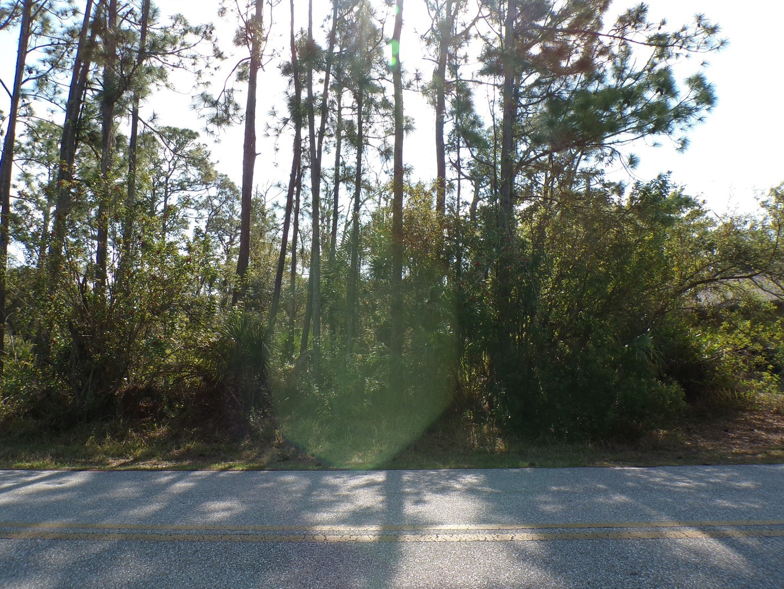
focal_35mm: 27
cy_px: 280
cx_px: 398
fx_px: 612
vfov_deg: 51.3
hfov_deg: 65.3
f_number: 4.4
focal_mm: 4.3
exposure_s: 1/550
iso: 100
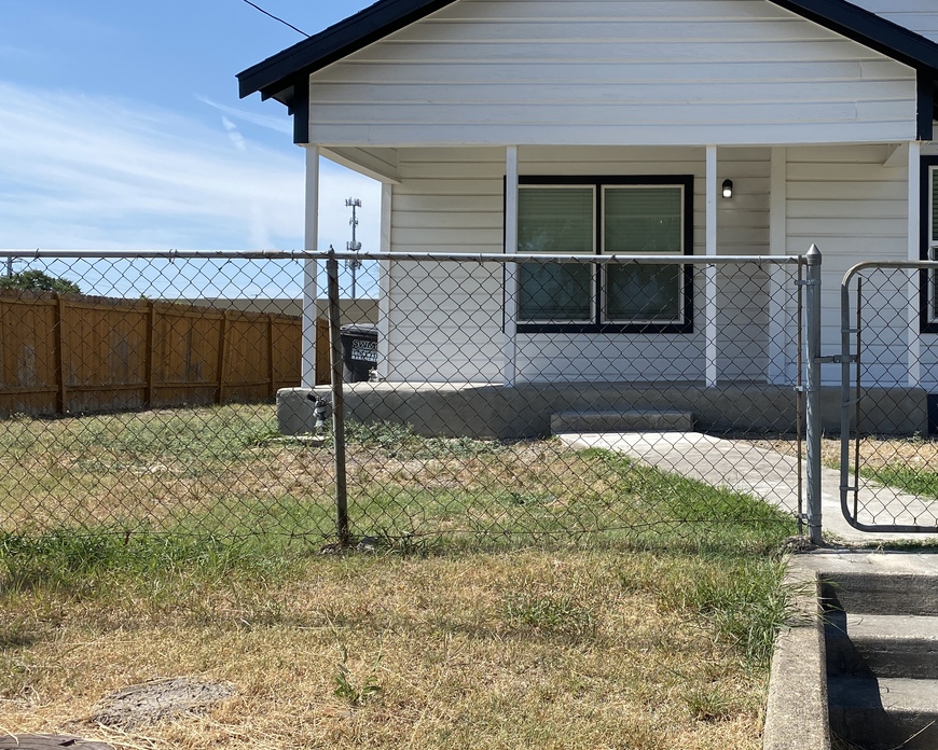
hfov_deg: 42.3
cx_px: 721
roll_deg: -0.5
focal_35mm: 42
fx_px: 1166
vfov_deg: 35.7
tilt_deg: +1.7
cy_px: 345
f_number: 1.8
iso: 32
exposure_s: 1/2625
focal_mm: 4.25
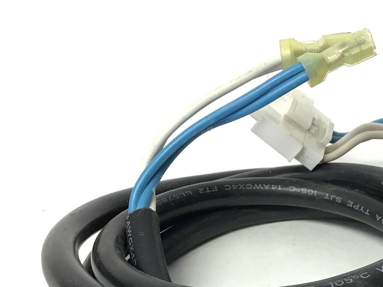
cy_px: 256
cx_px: 280
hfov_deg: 30.3
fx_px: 697
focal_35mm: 63
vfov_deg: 22.7
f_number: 2.4
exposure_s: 1/30
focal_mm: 3.3
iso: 50
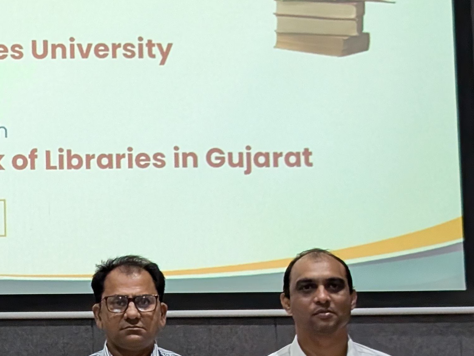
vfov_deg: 11.2
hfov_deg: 14.3
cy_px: 243
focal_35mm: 132
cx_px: -130
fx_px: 1810
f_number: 1.68
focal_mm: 6.9
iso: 587
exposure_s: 1/196
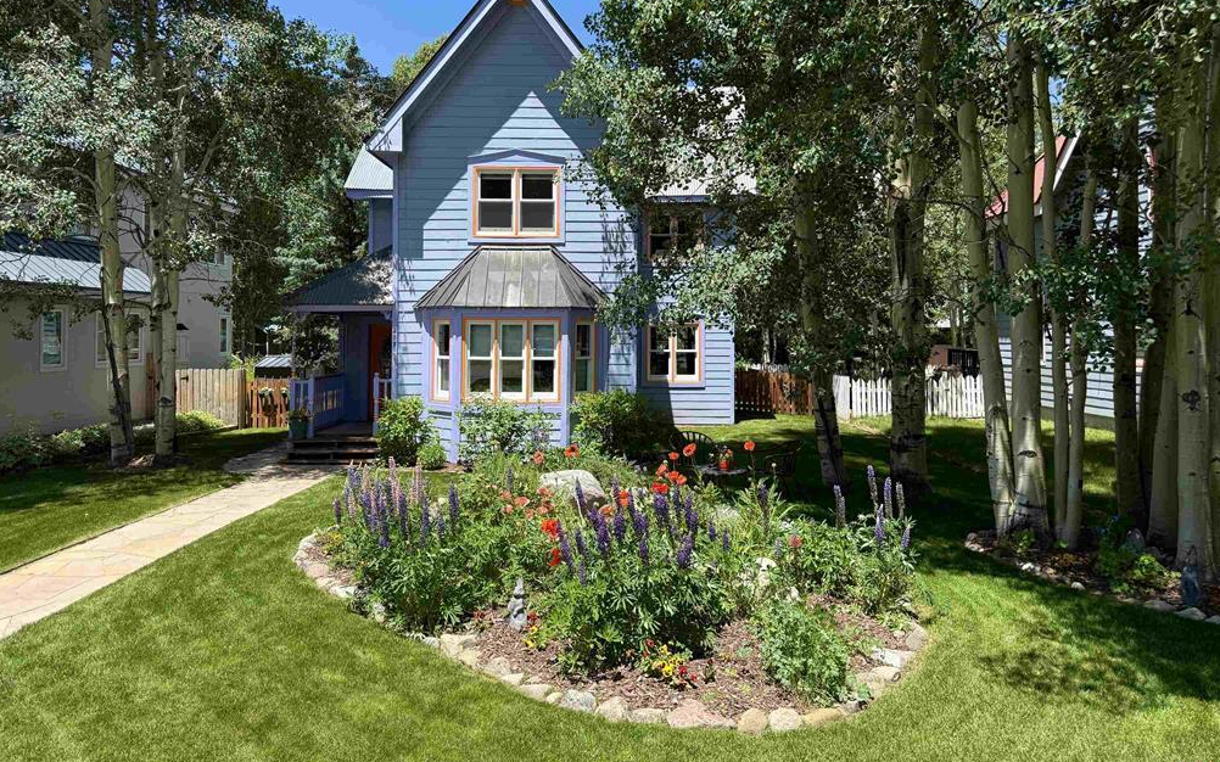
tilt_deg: +1.2
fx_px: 864
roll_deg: +0.0
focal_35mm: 26
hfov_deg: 70.4
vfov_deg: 47.4
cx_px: 600
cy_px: 313
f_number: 1.78
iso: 80
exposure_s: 1/2370
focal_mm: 6.76
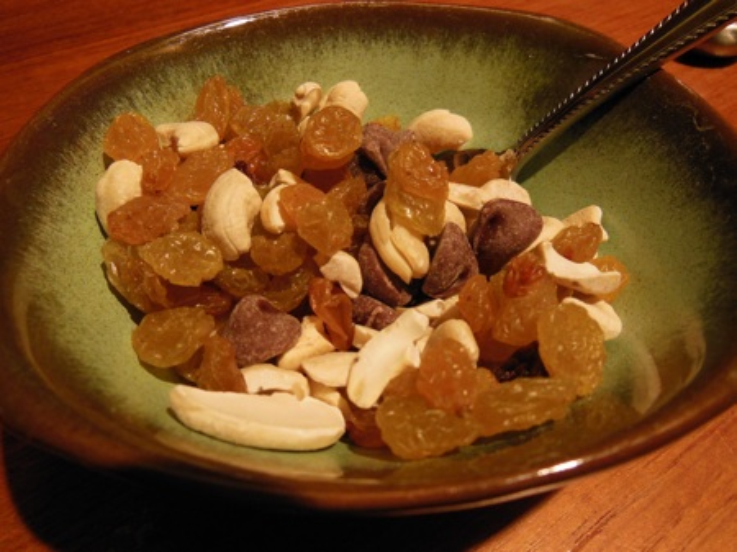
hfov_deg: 69.4
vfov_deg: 54.8
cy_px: 276
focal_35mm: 25
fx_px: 532
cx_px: 368
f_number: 3.5
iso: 400
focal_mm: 4.5
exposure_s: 1/8
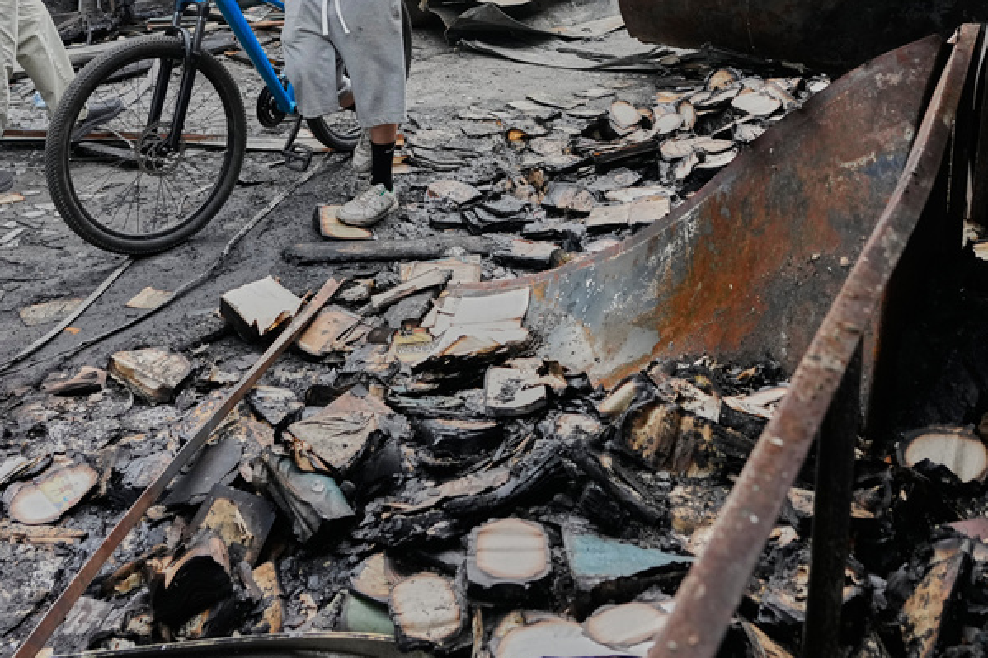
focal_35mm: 41
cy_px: 120
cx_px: 520
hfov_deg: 47.4
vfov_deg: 31.7
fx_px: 1125
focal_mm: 24
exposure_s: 1/500
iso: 1000
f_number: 5
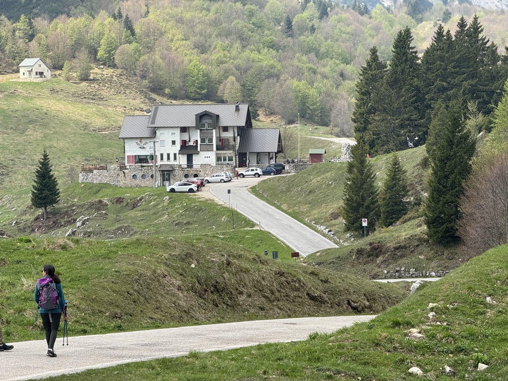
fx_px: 1761
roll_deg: +0.7
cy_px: 190
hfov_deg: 16.4
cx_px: 254
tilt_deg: -1.2
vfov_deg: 12.3
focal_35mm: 120
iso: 50
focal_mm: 15.66
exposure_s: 1/525
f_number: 2.8
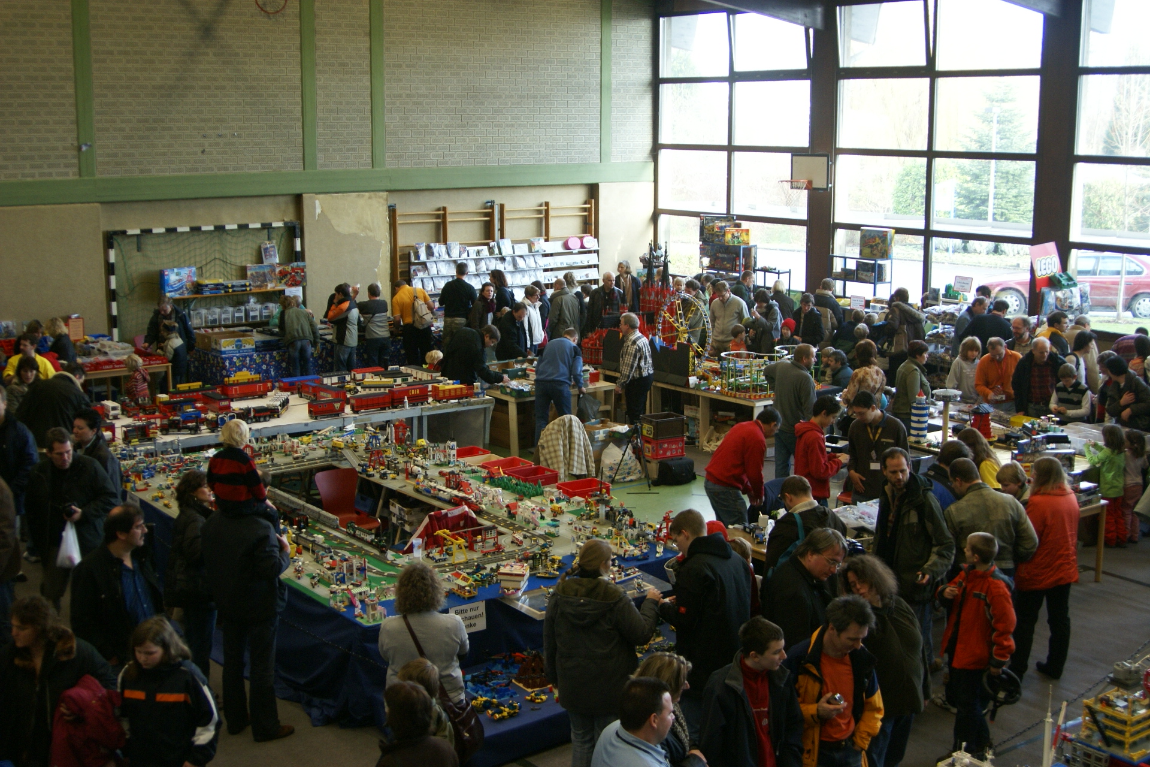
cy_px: 384
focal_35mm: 42
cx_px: 575
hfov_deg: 46.4
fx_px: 1342
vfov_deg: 31.9
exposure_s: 1/50
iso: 200
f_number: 4
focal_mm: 28
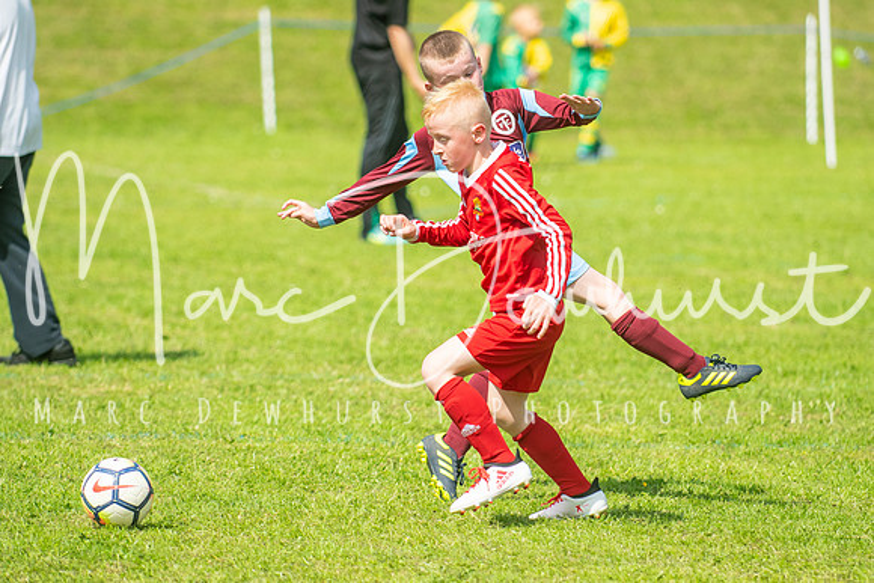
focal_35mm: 330
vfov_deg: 4.2
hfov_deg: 6.2
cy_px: 275
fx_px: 8018
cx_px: 456
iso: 250
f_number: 3.2
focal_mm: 175
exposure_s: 1/2500
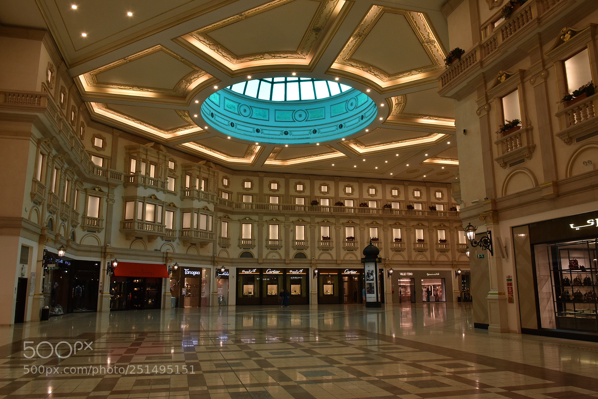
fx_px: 449
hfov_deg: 67.4
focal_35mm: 27
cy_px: 200
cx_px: 299
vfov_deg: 48.0
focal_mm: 18
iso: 400
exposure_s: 1/125
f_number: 8
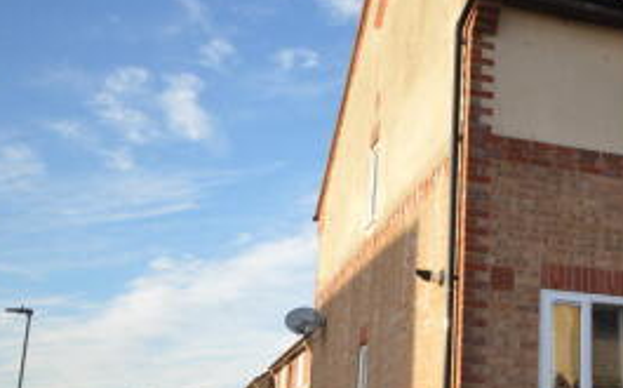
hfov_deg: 35.2
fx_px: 933
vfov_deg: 23.3
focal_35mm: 55
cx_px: 534
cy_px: 286
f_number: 5.6
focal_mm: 20
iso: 100
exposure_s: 1/125
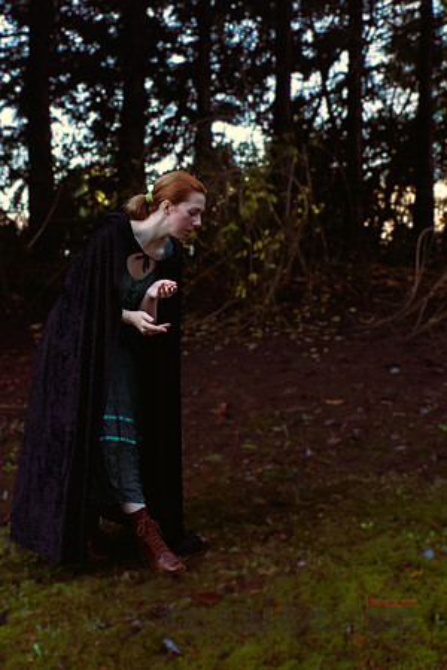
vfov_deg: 53.1
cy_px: 335
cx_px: 224
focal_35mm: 36
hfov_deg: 36.9
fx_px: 670
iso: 400
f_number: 5.6
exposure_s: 1/80
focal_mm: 24
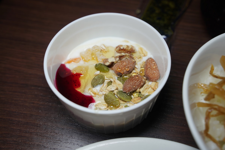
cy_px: 75
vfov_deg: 35.9
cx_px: 112
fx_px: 231
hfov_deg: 51.9
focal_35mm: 37
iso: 100
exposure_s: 1/160
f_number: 6.3
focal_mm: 37
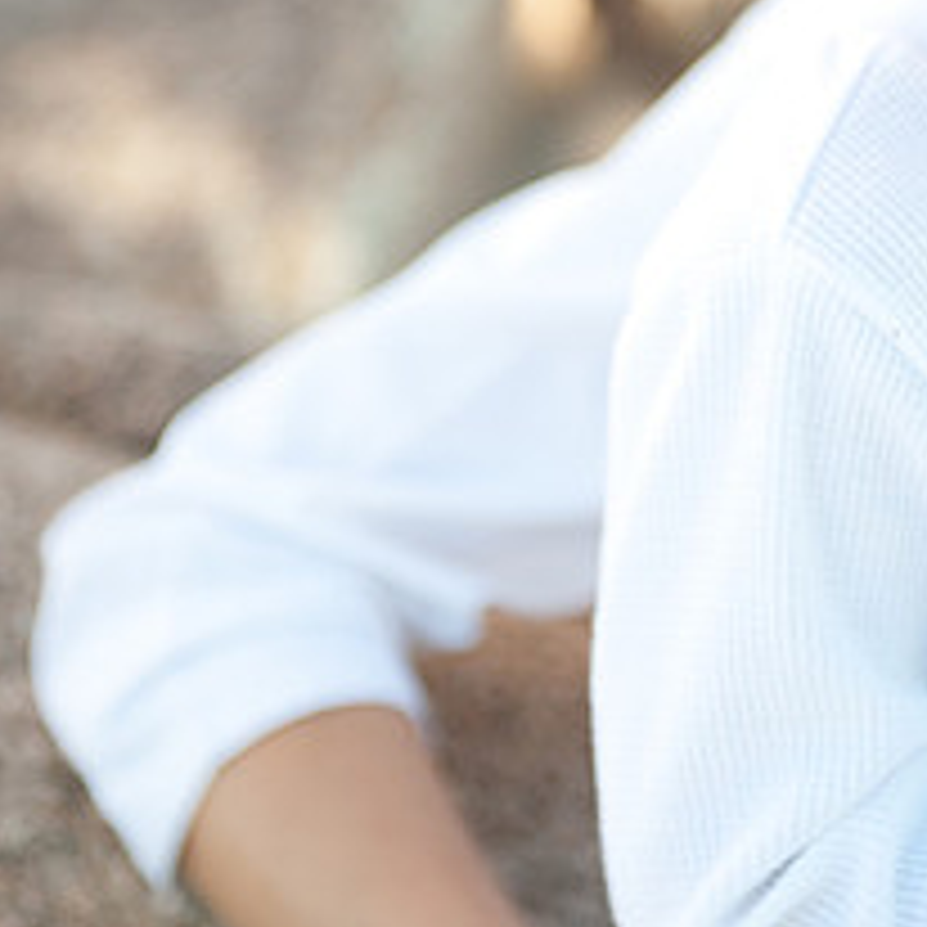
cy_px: 68
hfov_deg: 10.4
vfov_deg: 10.4
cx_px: 724
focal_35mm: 167
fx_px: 5060
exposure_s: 1/500
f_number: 2.8
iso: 200
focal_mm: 70
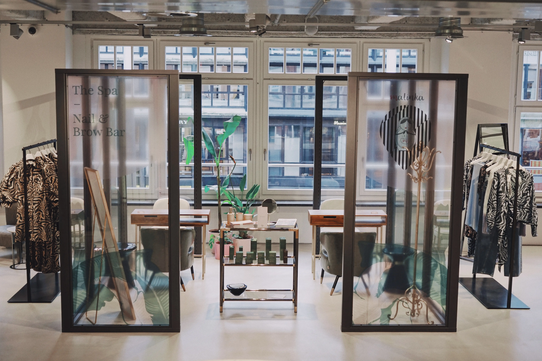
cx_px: 271
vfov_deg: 28.6
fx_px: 708
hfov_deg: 41.9
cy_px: 180
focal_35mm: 47
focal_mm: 47
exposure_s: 1/160
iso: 400
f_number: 4
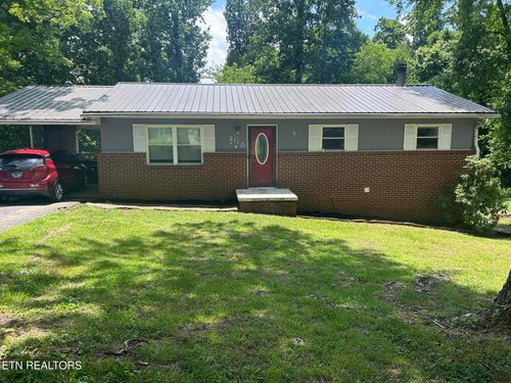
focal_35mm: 26
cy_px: 192
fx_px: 384
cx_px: 256
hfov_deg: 67.3
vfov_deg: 53.1
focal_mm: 5.7
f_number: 1.5
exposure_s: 1/1183
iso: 50
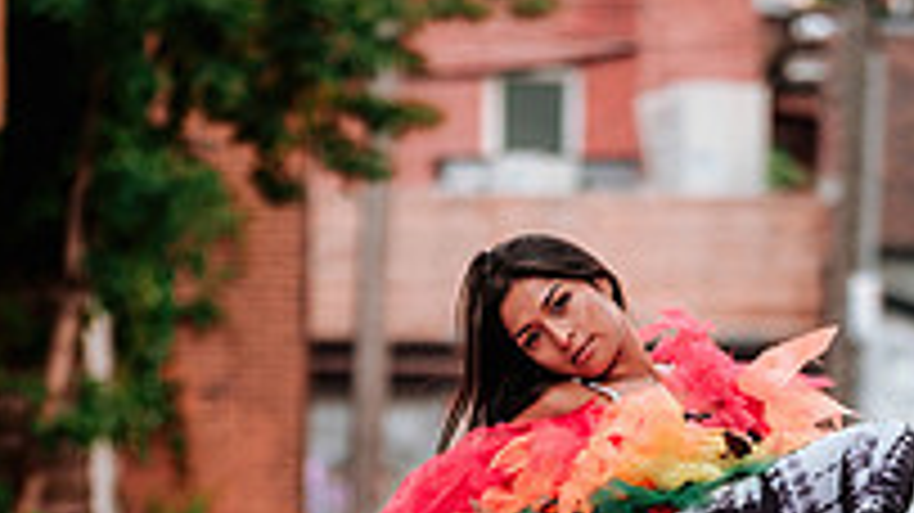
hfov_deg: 3.3
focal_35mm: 648
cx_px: 617
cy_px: 790
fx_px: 15698
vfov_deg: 1.9
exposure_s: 1/640
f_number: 2.8
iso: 500
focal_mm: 140
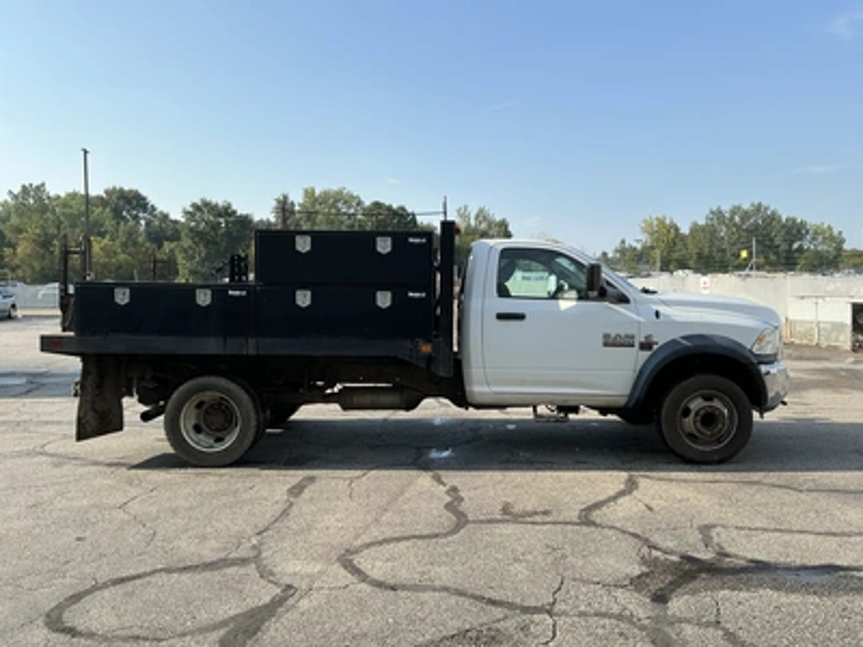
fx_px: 698
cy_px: 324
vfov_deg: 49.7
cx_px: 432
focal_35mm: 28
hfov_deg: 63.4
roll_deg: +0.7
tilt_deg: -1.4
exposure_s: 1/1377
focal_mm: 3
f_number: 1.8
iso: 25
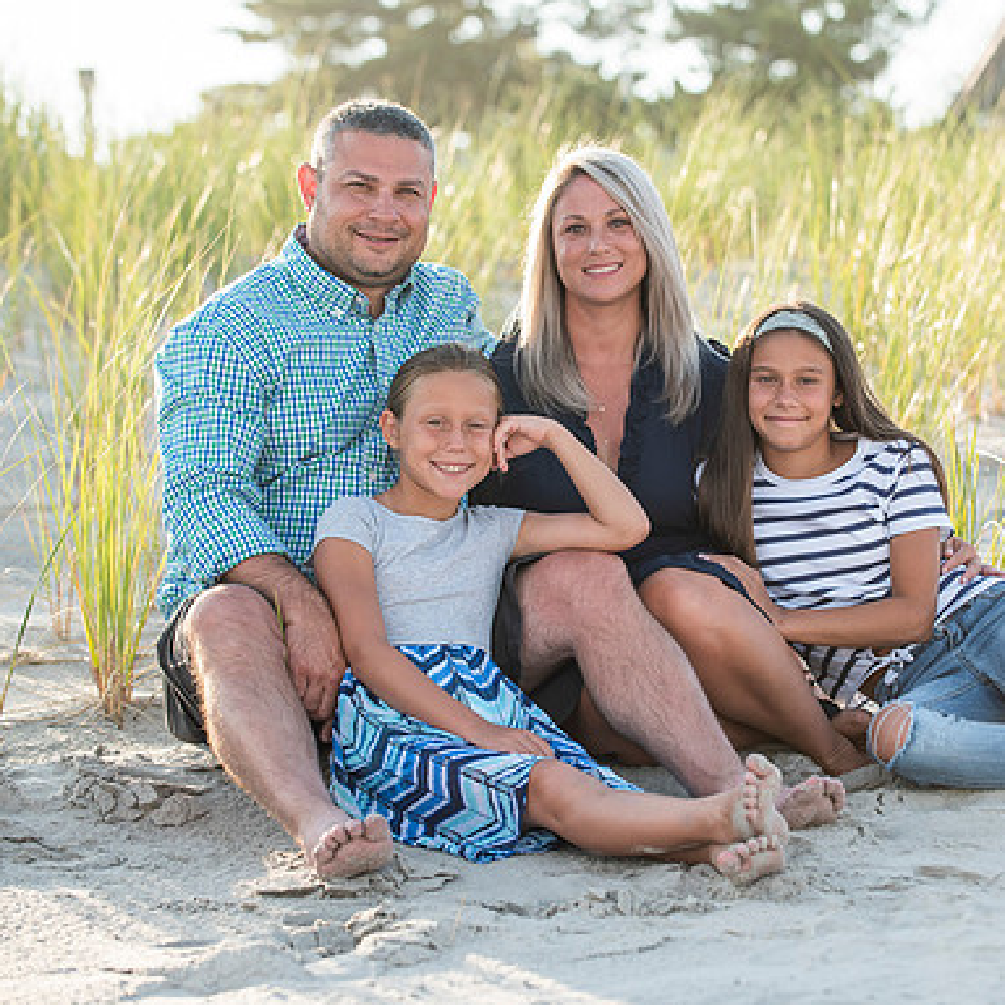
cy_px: 504
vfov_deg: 14.3
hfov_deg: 14.3
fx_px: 4007
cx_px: 628
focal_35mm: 122
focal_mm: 95
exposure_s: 1/800
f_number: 4
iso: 250
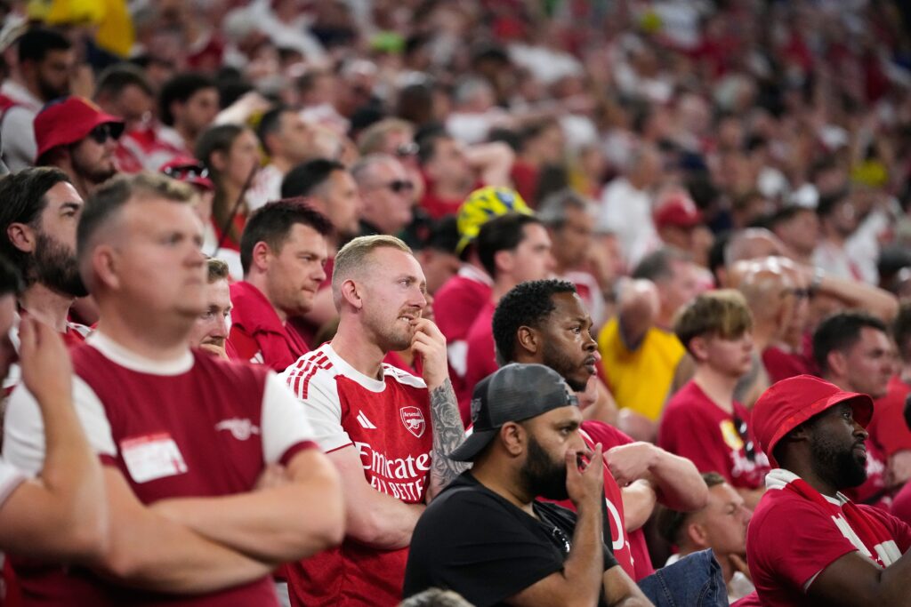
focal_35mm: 200
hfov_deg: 10.3
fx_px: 5061
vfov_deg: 6.9
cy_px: 304
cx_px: 456
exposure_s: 1/4000
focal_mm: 200
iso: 8000
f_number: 2.8
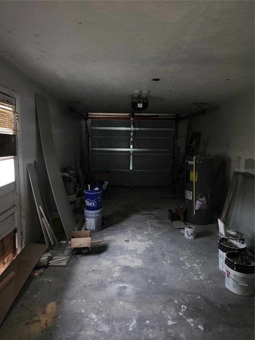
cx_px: 128
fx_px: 226
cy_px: 170
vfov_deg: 73.9
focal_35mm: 23
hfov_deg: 58.9
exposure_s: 1/17
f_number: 1.8
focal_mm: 6.4
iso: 125
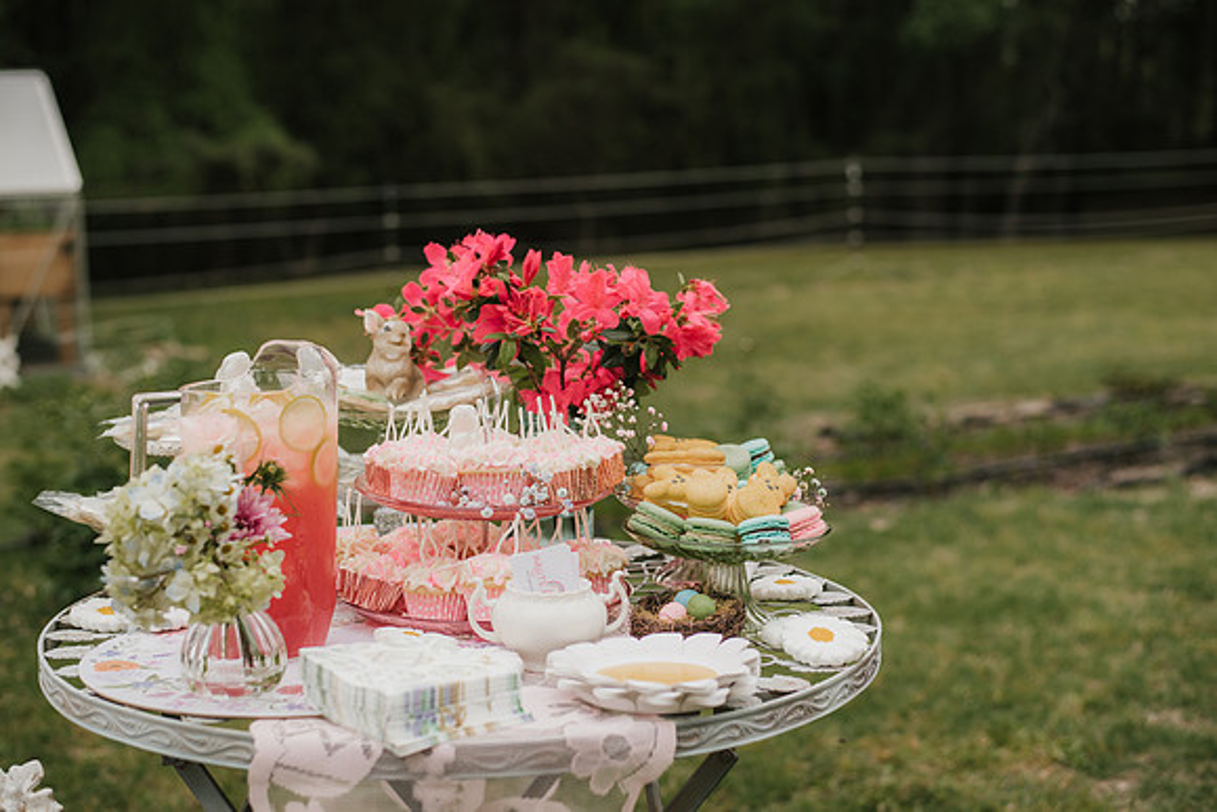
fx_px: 1691
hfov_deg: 39.6
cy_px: 406
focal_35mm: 50
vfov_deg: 27.0
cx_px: 608
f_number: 2.8
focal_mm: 50
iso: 100
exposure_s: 1/400
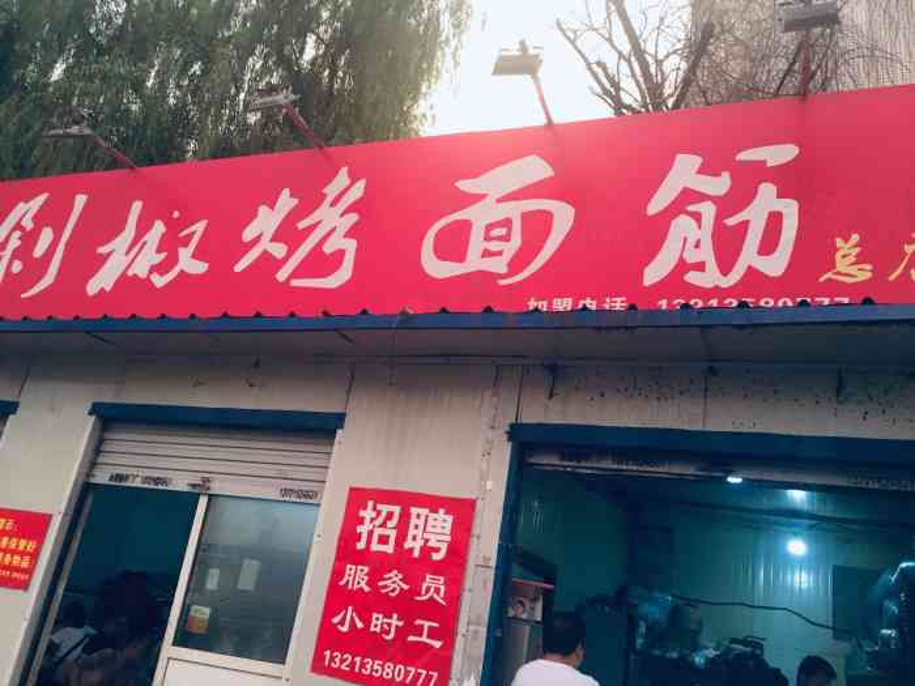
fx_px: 767
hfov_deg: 61.7
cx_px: 458
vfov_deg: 48.2
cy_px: 343
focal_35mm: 29
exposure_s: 1/17
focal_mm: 4.15
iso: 64
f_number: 2.2
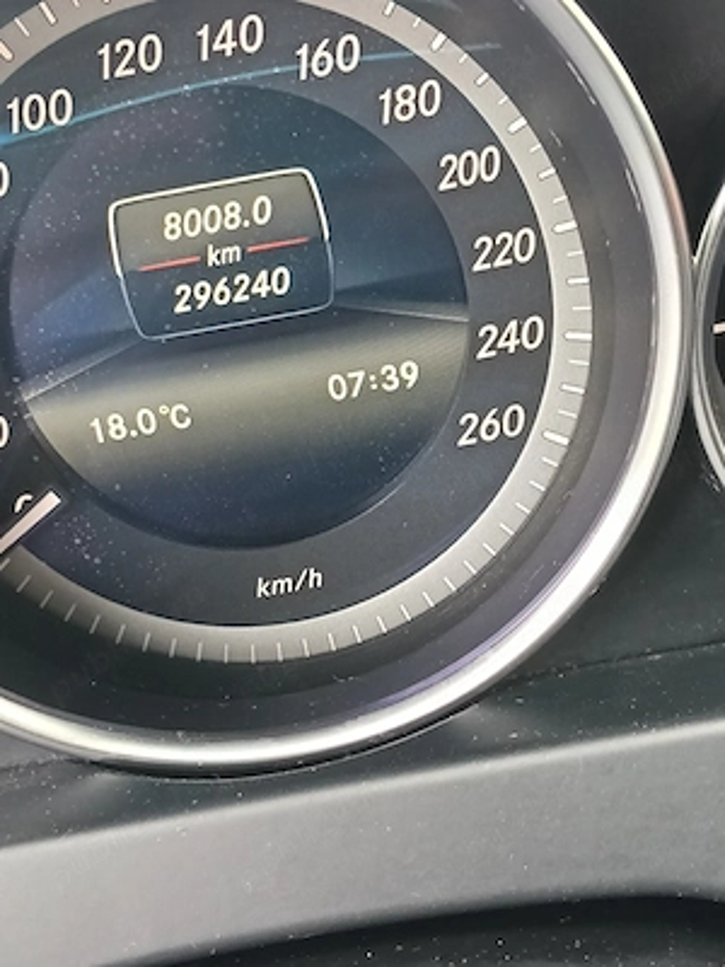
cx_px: 362
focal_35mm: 57
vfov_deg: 33.8
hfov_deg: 25.7
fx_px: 1592
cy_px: 484
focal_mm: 3.98
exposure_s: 1/50.3
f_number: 1.8
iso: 500
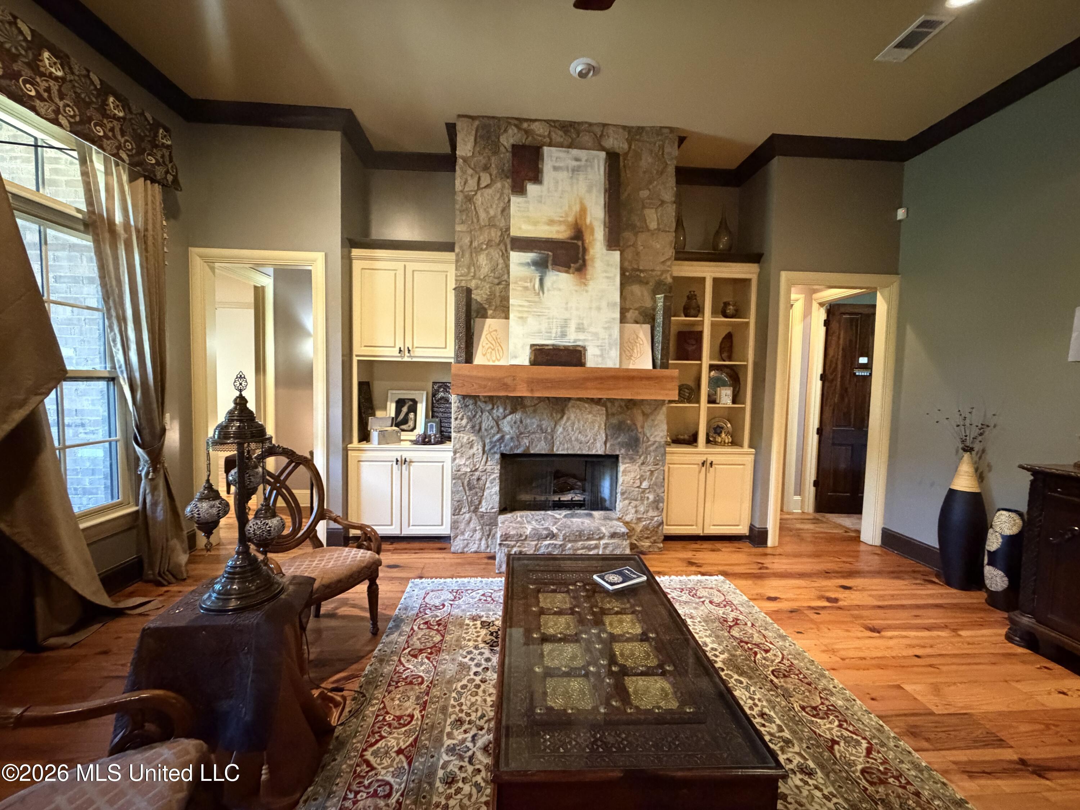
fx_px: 437
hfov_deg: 102.1
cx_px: 540
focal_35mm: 14
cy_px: 405
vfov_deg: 85.7
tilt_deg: -3.4
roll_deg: -1.4
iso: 1000
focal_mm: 2.22
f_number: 2.2
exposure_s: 1/40
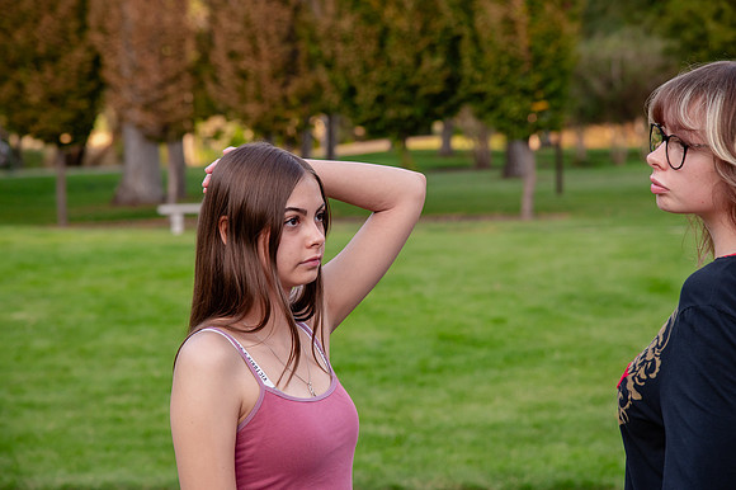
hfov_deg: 19.5
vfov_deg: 13.0
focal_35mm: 105
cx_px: 368
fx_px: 2145
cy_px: 245
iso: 1250
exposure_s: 1/320
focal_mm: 105
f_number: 6.3
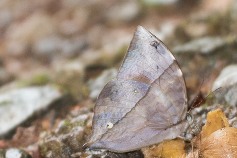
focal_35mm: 754
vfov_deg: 1.8
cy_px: 104
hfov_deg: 2.7
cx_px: 129
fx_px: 4965
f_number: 3
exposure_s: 1/250
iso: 800
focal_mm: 150
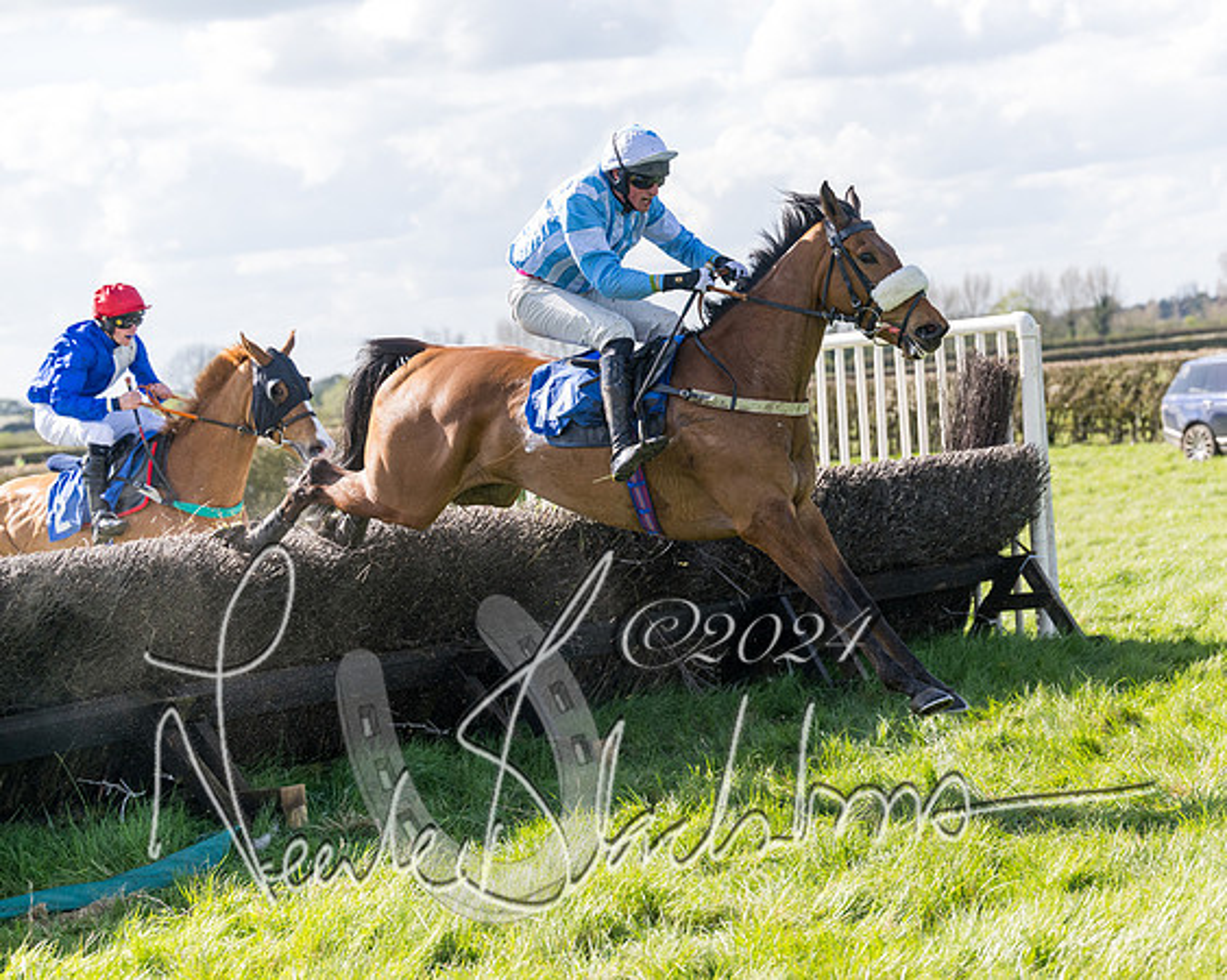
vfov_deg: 16.3
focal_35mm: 95
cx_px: 736
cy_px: 490
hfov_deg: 20.2
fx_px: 3434
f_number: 4
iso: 400
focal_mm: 84
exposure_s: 1/2000
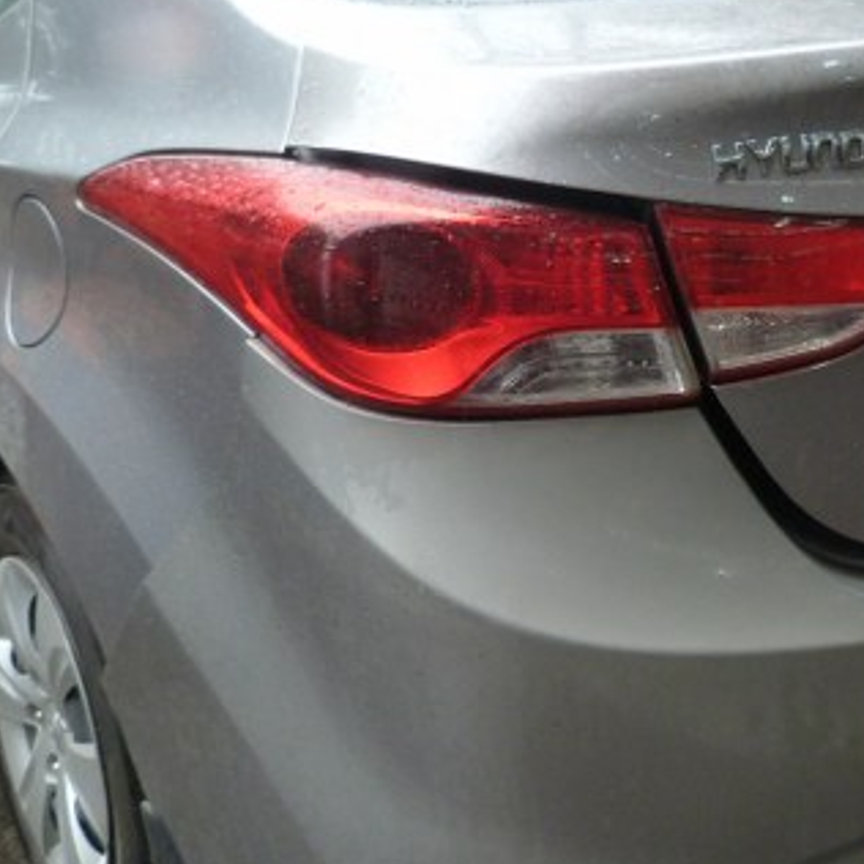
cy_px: 388
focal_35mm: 56
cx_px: 588
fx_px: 1581
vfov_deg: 30.5
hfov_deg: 30.3
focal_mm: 4.5
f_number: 2.8
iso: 200
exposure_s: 1/60
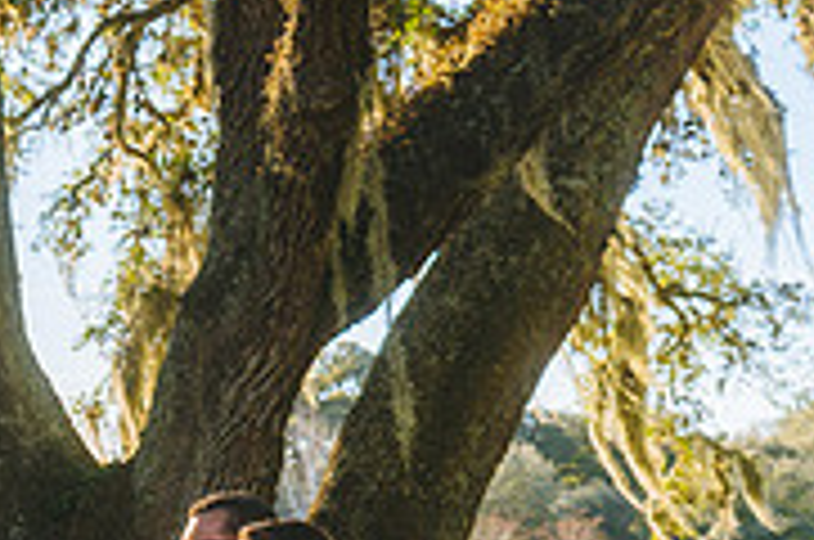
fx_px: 2505
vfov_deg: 12.1
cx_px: -351
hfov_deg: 17.0
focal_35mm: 111
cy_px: 562
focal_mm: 29
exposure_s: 1/800
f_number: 3.5
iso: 100
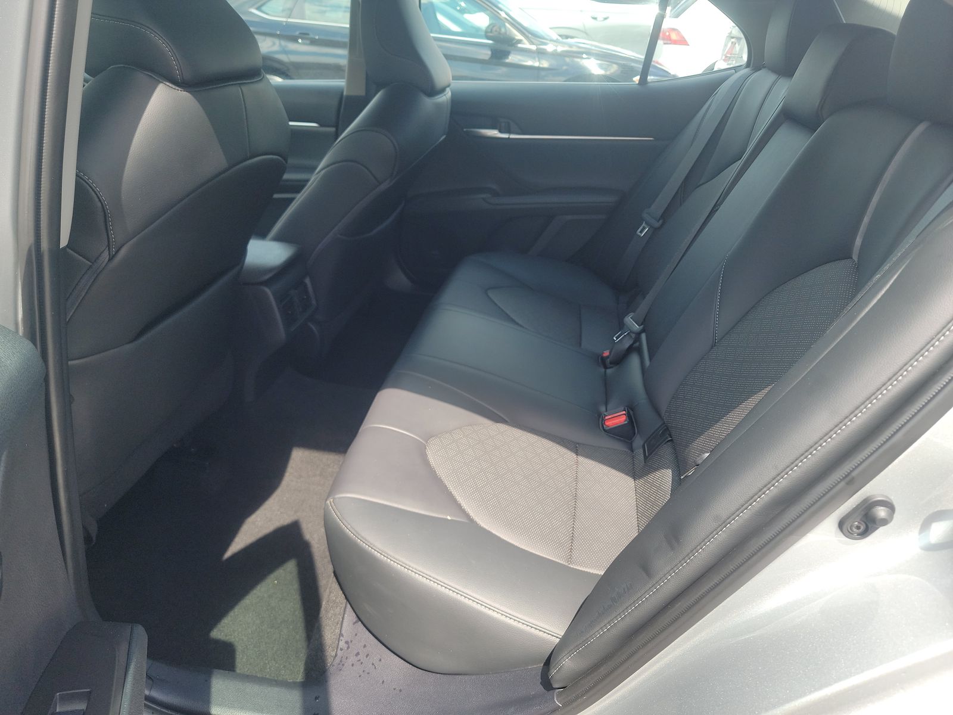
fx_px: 661
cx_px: 476
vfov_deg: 56.8
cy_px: 358
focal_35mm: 24
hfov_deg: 71.6
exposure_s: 1/140
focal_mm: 6.7
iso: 50
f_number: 1.8
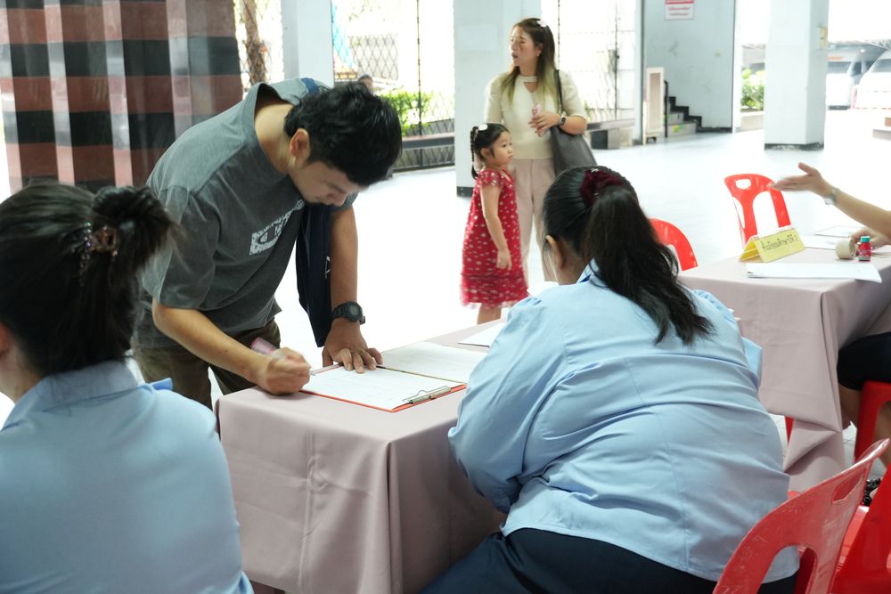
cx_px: 446
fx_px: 1225
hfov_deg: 40.0
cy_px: 297
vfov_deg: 27.3
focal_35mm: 50
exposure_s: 1/20
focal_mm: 33
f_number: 4.5
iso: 1600
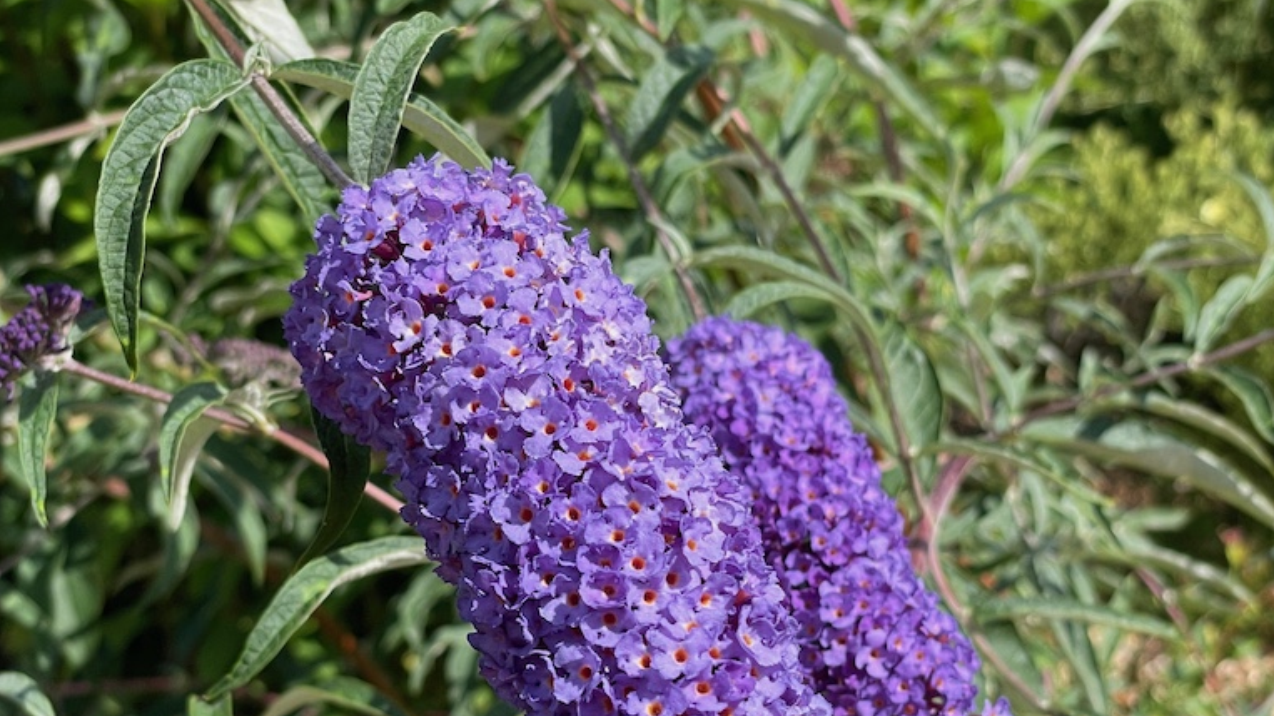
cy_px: 581
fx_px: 2567
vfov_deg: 15.8
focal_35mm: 76
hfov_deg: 27.9
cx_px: 638
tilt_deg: -23.1
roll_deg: -1.3
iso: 25
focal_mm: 6
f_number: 2
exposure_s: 1/1089
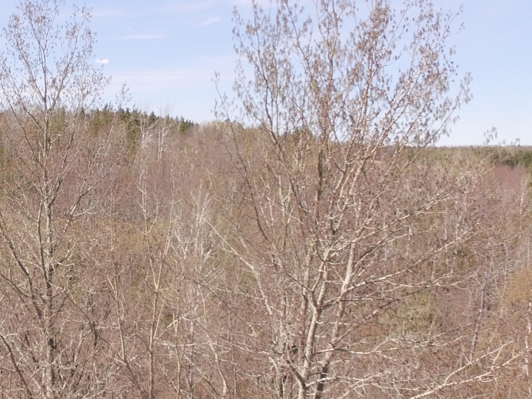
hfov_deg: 35.5
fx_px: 784
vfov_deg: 28.6
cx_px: 66
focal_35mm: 51
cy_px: 200
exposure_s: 1/599
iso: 100
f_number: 2.8
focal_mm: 3.61
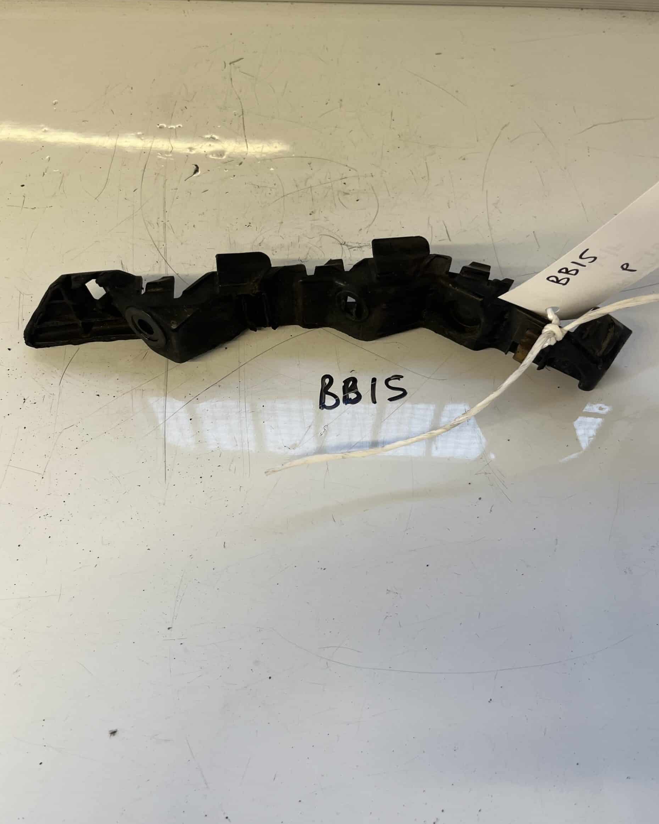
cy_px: 379
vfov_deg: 62.1
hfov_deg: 51.5
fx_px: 683
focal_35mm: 28
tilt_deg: -57.8
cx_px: 329
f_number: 1.6
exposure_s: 1/100
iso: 80
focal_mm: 5.1
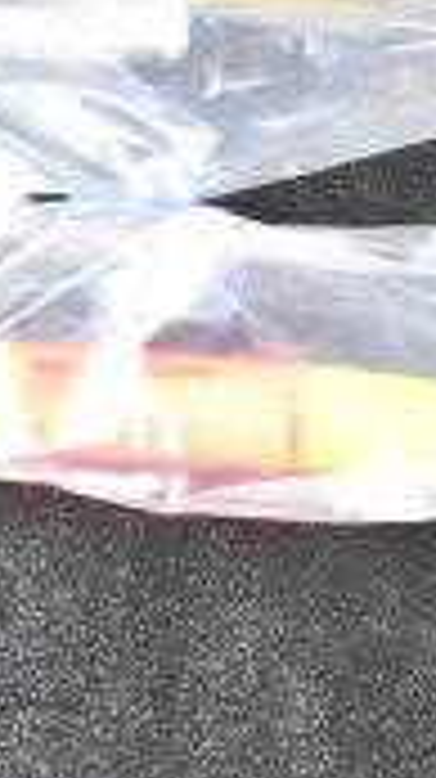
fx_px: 2861
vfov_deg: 15.4
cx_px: 1056
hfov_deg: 8.0
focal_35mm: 139
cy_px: 178
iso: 1600
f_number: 6.3
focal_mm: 25
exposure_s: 1/125
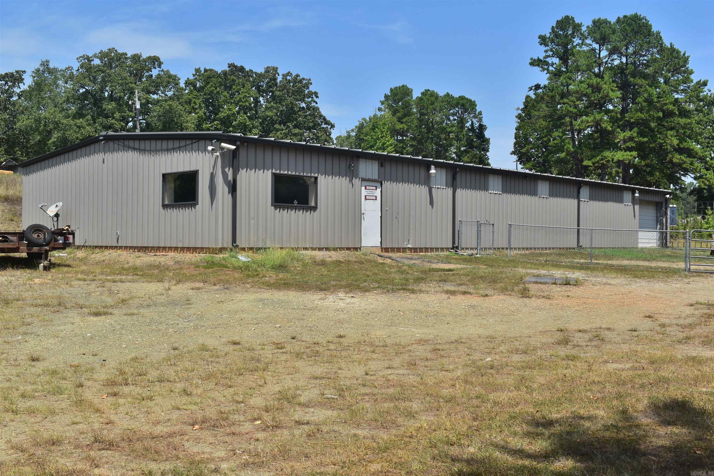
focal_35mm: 39
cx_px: 357
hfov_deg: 49.6
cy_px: 238
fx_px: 773
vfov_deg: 34.2
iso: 400
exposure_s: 1/500
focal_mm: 26
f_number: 11
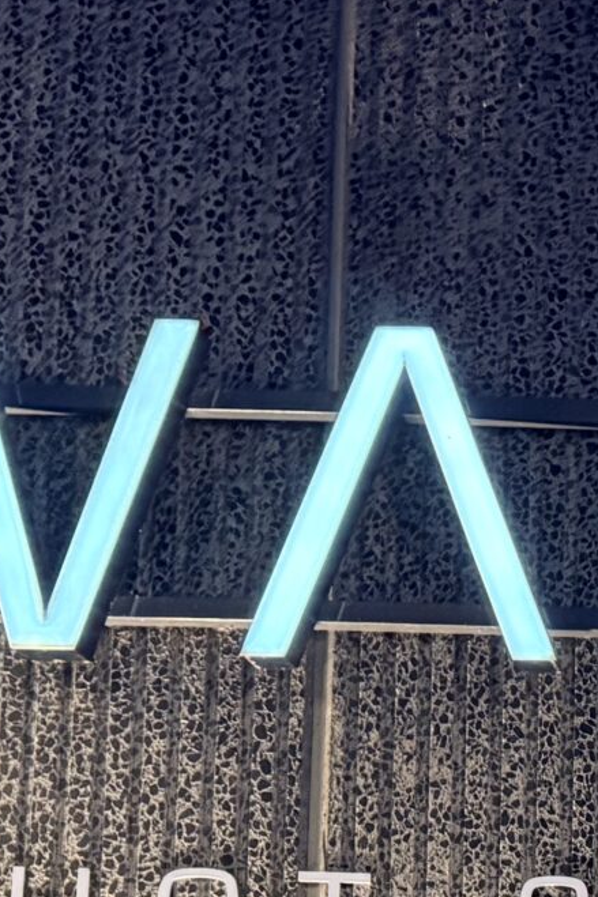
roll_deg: -1.4
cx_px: 1135
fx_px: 2418
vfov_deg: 19.5
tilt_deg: +6.4
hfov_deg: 12.6
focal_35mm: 97
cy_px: 1139
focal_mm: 6.76
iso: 800
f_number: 1.78
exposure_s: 1/50
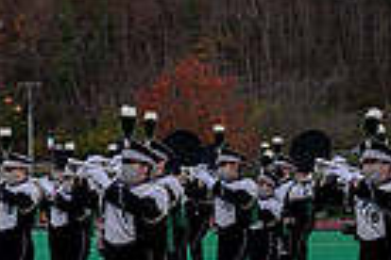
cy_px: 198
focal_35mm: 185
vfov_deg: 7.4
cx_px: -363
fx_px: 2009
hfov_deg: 10.3
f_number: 4
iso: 2000
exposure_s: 1/2000
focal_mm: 44
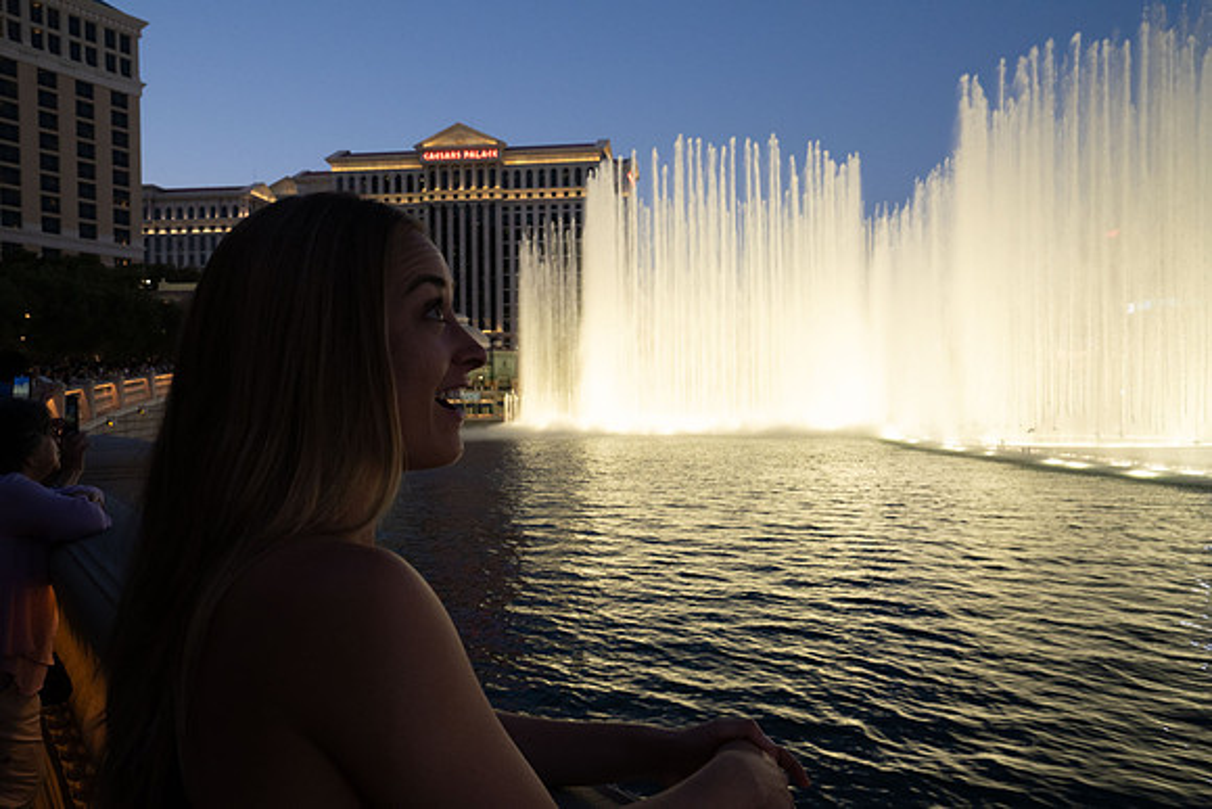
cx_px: 606
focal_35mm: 30
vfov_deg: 43.6
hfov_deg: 61.9
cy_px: 404
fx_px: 1010
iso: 2500
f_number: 9
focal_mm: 30
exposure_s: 1/60
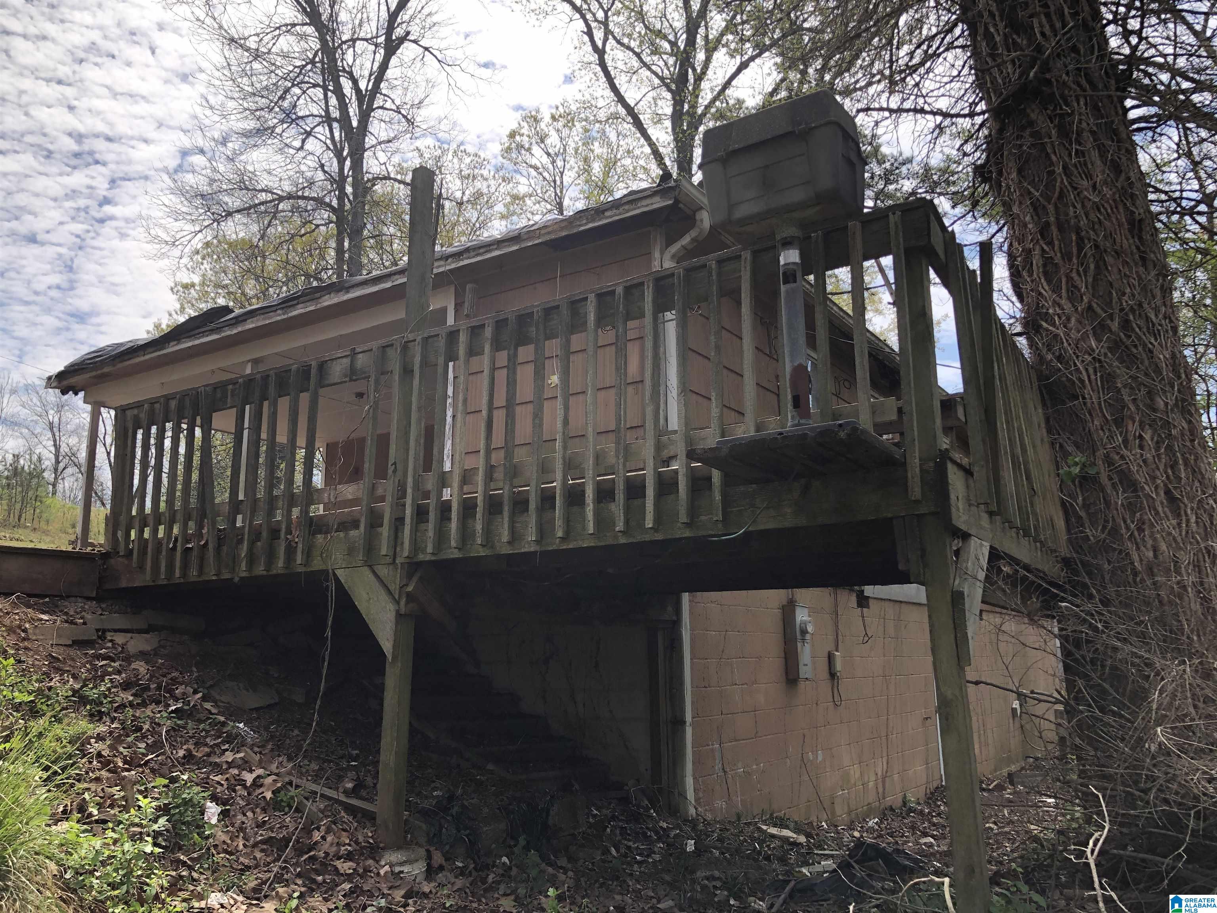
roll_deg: +1.4
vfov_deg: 49.7
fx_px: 984
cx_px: 608
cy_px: 456
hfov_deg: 63.4
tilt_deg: +11.3
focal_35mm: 28
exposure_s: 1/842
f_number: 1.8
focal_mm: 4
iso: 20
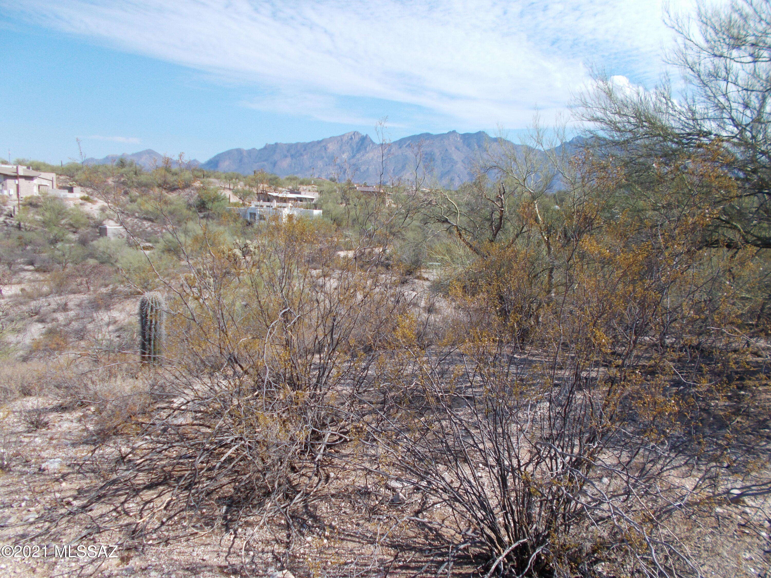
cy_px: 289
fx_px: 579
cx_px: 386
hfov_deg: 67.3
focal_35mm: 26
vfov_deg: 53.1
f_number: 8
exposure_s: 1/125
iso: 80
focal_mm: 4.6
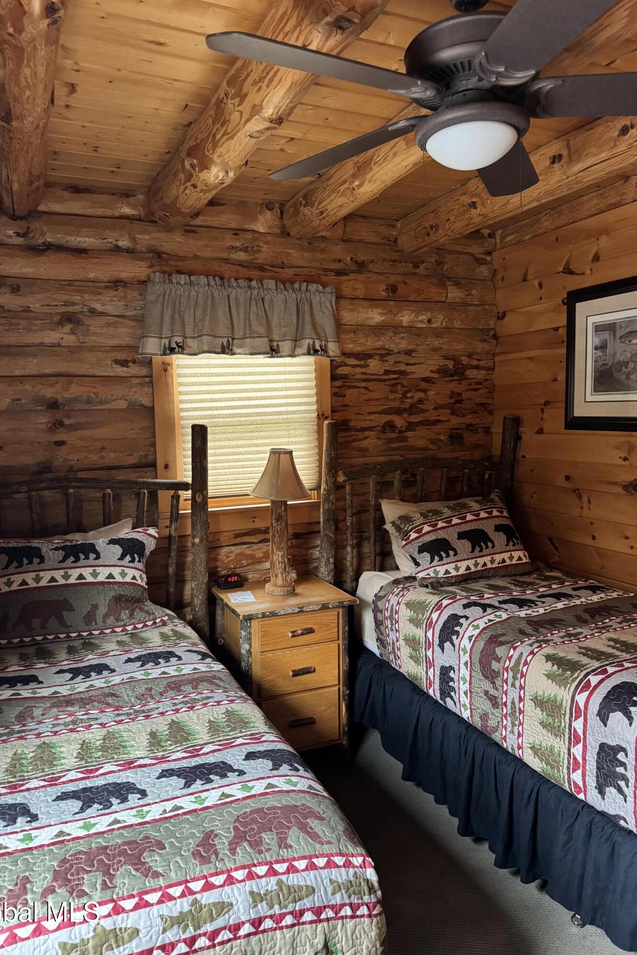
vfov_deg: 71.5
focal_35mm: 25
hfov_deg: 51.3
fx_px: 664
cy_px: 478
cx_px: 317
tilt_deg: -4.6
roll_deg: +2.2
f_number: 1.78
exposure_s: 1/60
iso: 640
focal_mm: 6.76
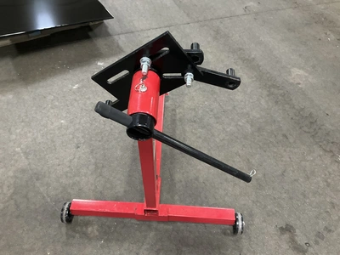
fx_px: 285
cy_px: 128
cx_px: 170
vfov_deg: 48.2
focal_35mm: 29
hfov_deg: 61.7
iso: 320
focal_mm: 3
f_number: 1.8
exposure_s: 1/30
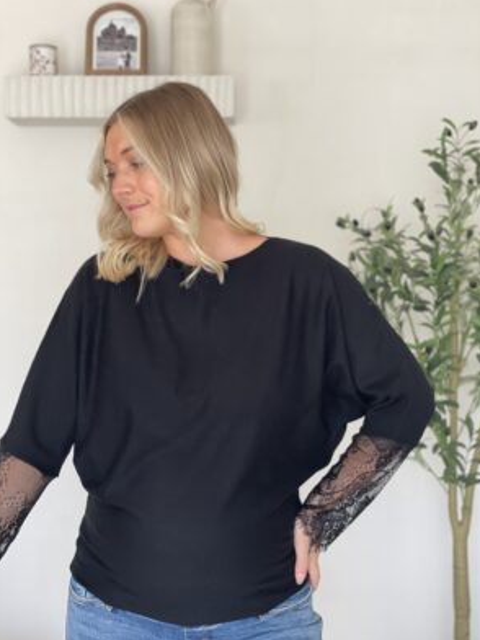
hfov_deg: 27.5
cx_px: 240
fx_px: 980
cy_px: 322
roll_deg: +0.3
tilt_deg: -1.5
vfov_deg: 36.2
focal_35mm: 53
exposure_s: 1/122
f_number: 2
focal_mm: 6
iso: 50
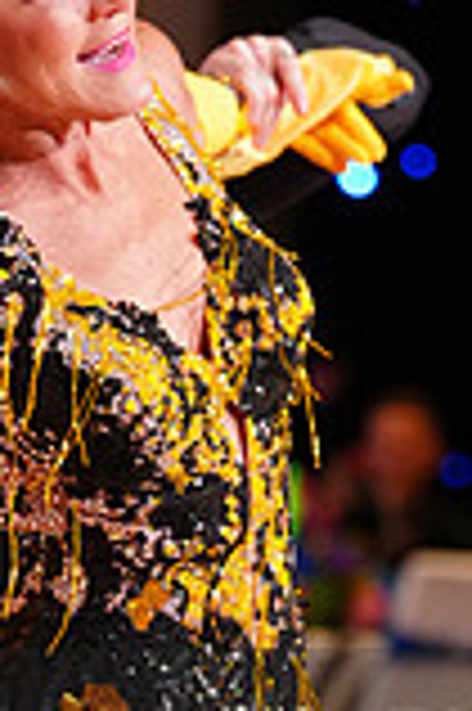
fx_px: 6523
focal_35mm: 331
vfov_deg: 6.2
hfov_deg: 4.1
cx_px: 160
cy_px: 801
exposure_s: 1/500
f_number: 2.8
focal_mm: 90
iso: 2000
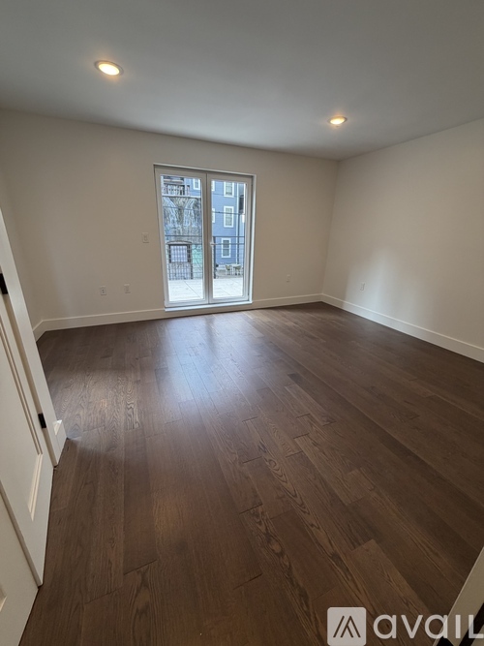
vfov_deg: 102.1
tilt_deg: -18.9
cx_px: 242
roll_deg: -1.8
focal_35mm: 14
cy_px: 323
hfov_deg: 85.7
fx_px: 261
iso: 125
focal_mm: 2.22
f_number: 2.2
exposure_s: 1/120
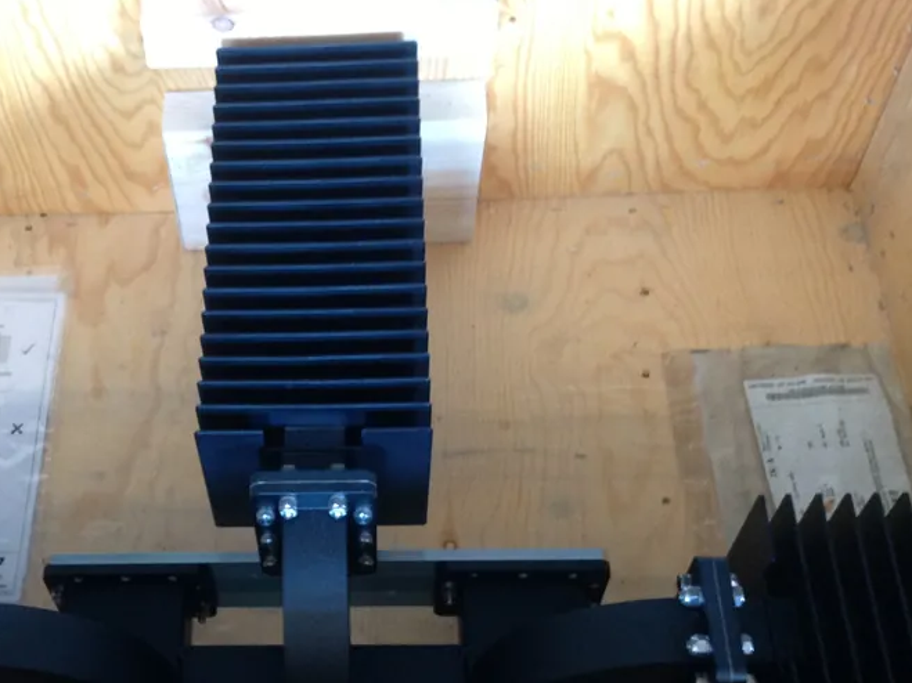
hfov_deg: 35.7
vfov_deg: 27.3
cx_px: 284
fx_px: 1396
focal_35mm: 53
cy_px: 469
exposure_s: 1/15
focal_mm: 4.28
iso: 250
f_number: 2.4
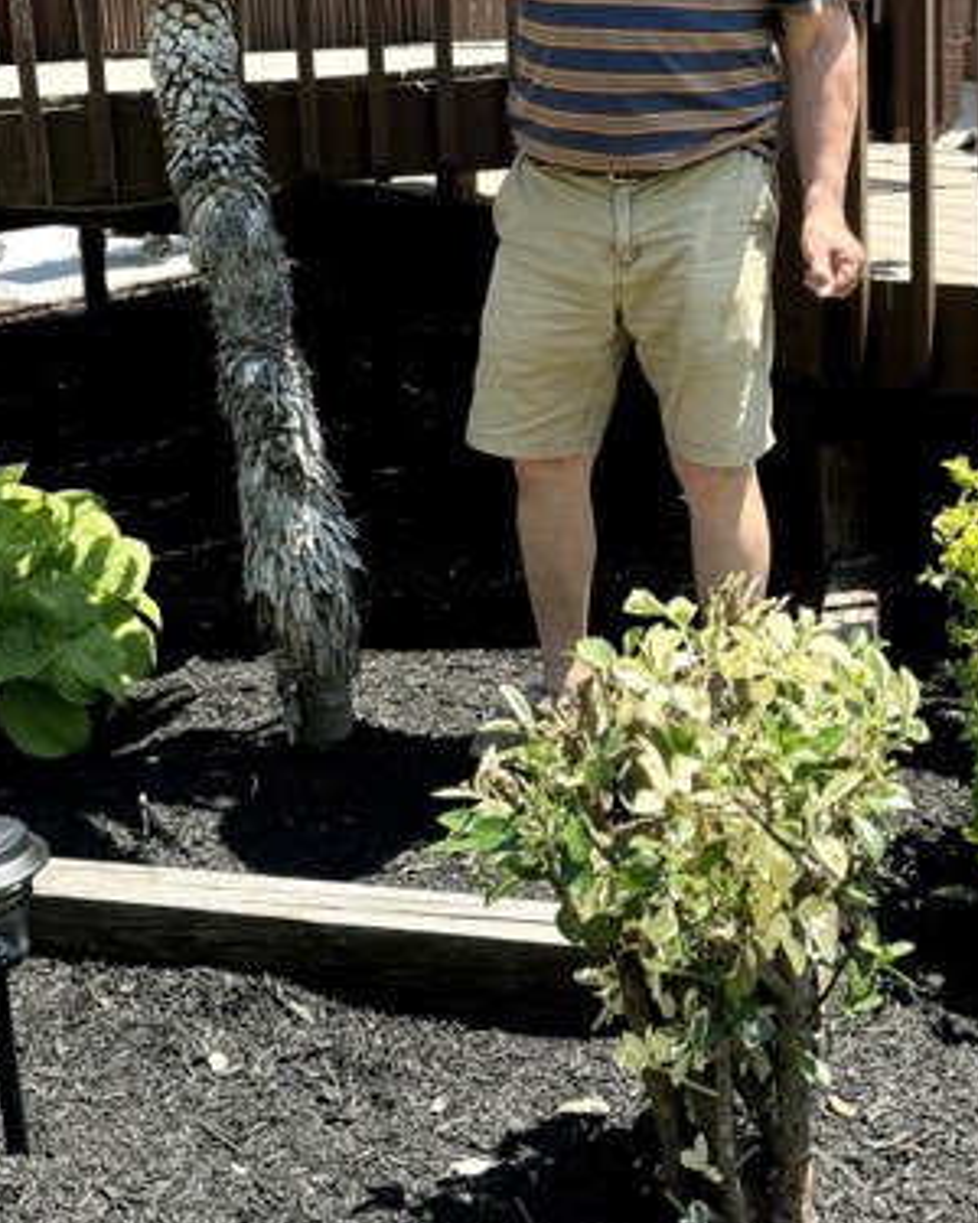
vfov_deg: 36.3
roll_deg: +3.9
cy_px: 284
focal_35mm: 50
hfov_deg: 30.1
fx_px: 1809
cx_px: 333
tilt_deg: -8.7
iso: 80
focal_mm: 6.76
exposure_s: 1/2252
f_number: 1.78
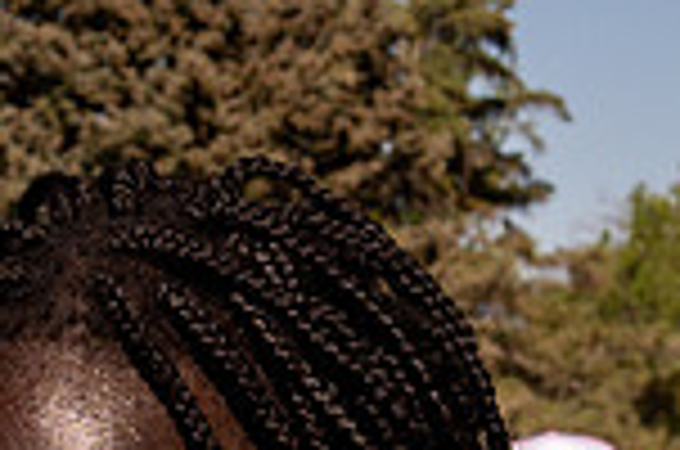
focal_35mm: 214
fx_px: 4034
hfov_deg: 9.6
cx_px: 237
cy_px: 580
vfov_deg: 6.3
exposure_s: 1/2500
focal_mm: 44
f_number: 11
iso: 800
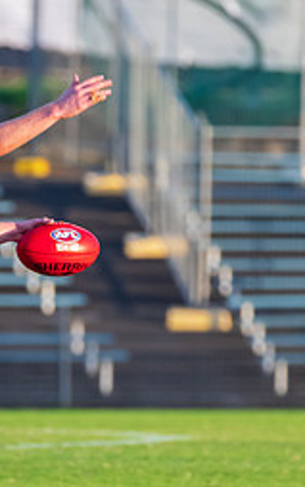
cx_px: 85
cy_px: 377
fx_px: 15755
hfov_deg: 1.1
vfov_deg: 1.8
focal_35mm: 1186
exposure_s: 1/640
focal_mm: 420
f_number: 6
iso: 1250
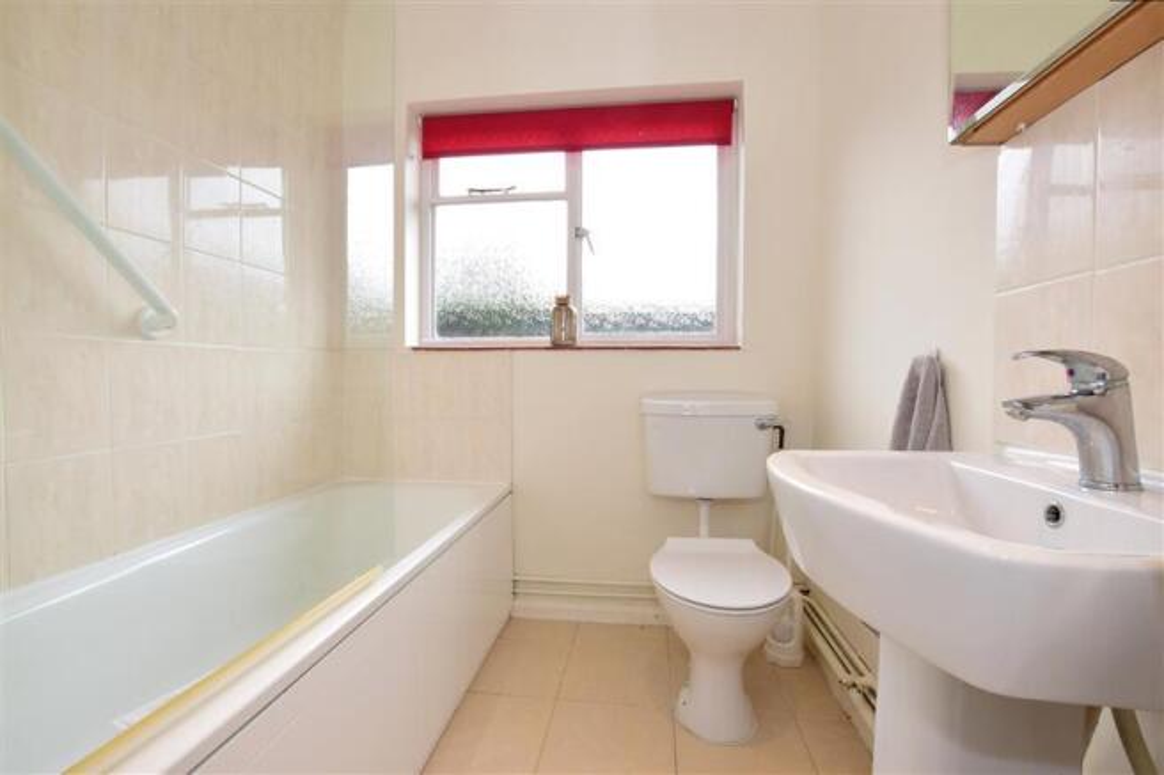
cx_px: 582
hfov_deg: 100.4
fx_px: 485
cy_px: 388
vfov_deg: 77.3
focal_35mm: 15
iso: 400
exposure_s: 1/30
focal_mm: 10
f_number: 11
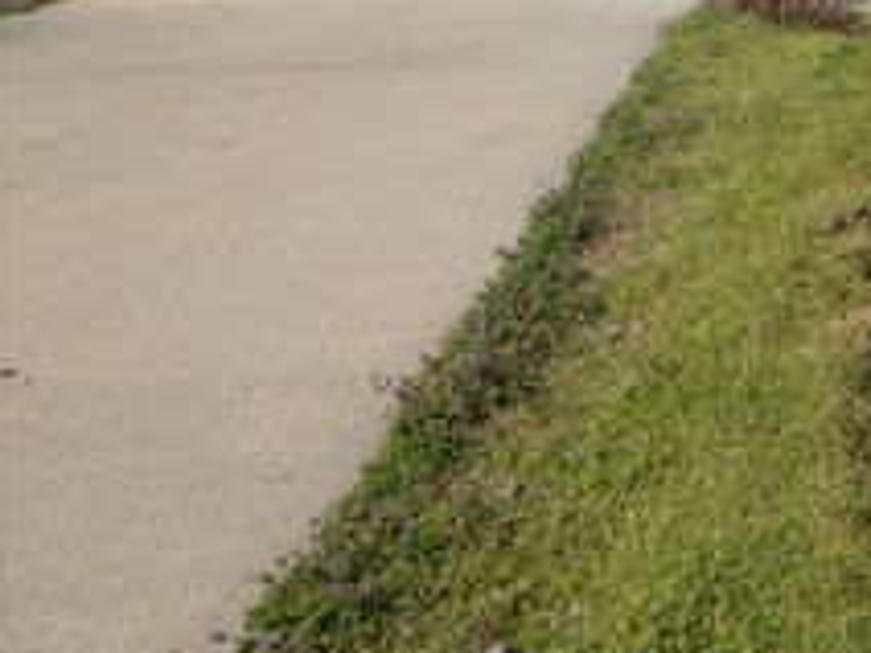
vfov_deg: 26.3
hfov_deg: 31.5
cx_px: 1019
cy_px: -27
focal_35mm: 52
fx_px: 1308
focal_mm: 4
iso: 125
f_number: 6
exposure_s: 1/800
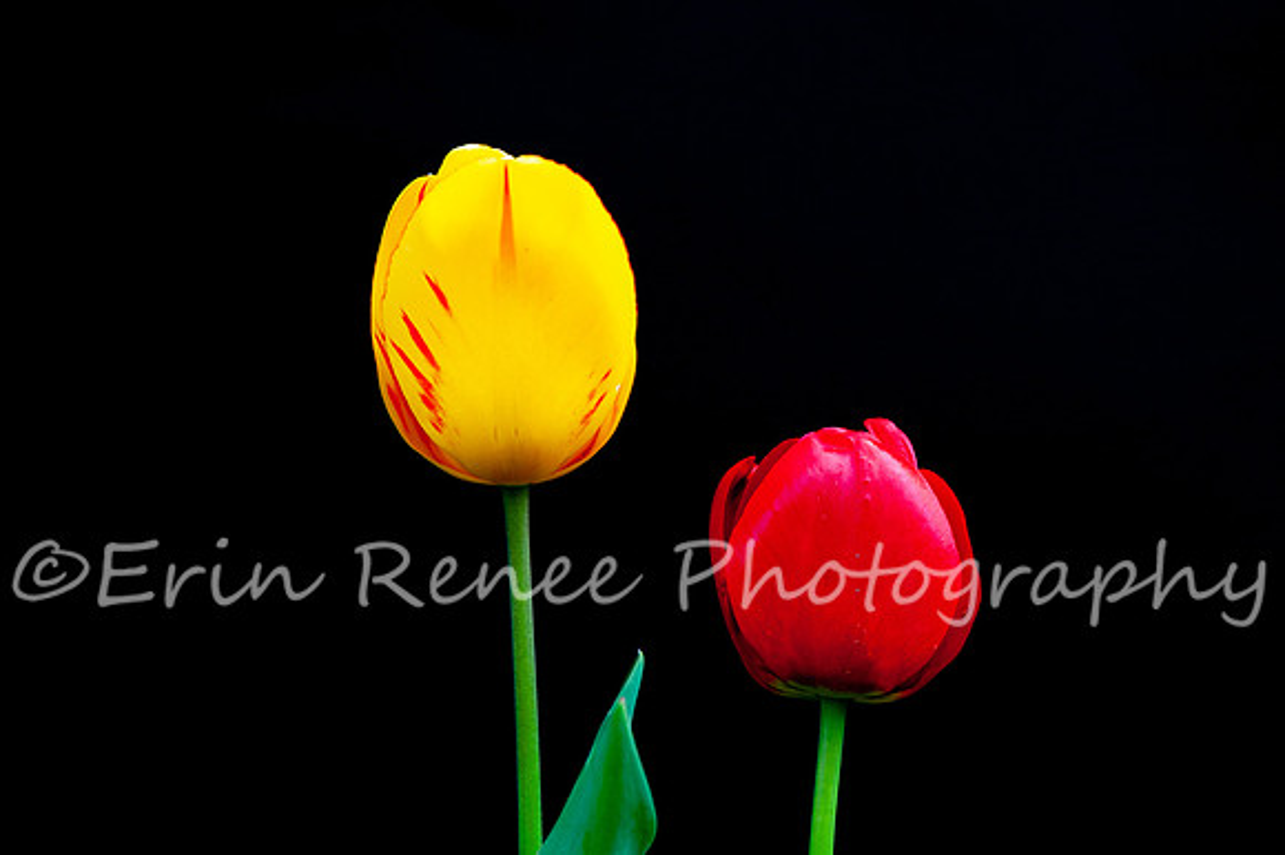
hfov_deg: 18.9
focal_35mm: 108
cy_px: 341
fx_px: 3867
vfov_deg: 12.6
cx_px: 608
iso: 400
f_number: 7.1
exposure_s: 1/200
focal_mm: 70
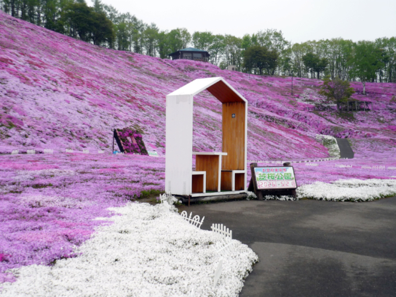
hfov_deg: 40.4
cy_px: 148
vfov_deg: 30.9
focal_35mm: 47
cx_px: 198
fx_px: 538
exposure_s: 1/100
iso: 100
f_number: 3.1
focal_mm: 7.8
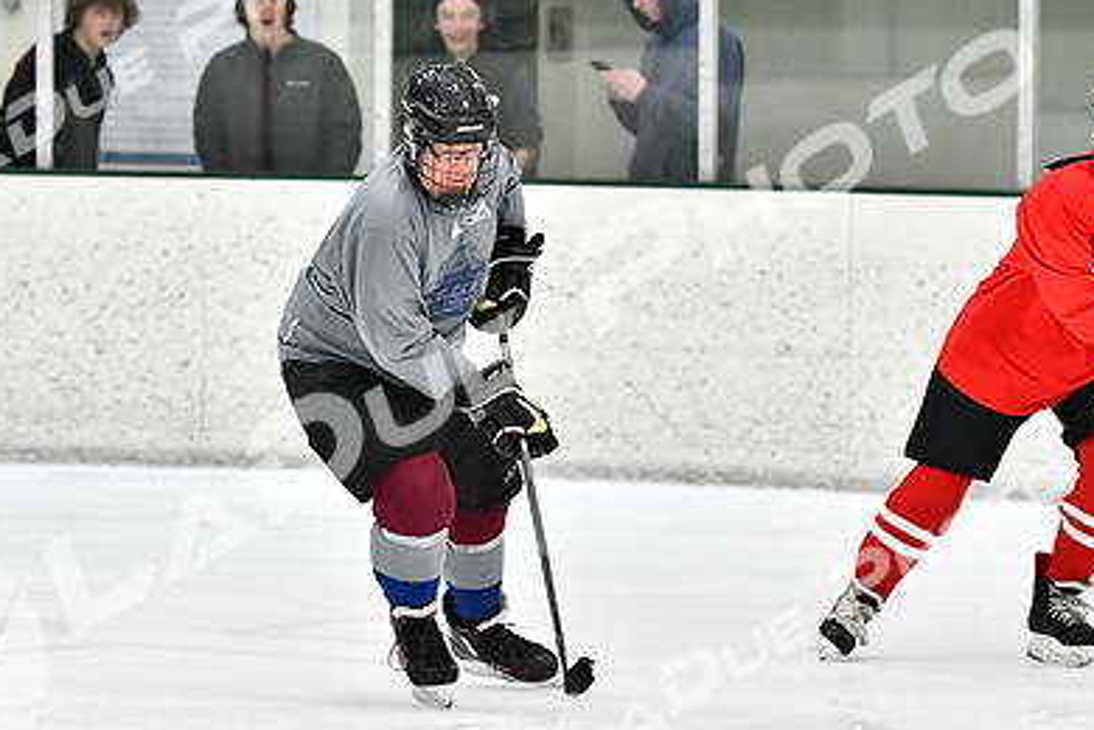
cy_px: 378
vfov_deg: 4.7
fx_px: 8812
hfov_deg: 7.1
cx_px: 418
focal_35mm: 290
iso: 5000
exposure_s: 1/1250
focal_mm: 130
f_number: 2.8
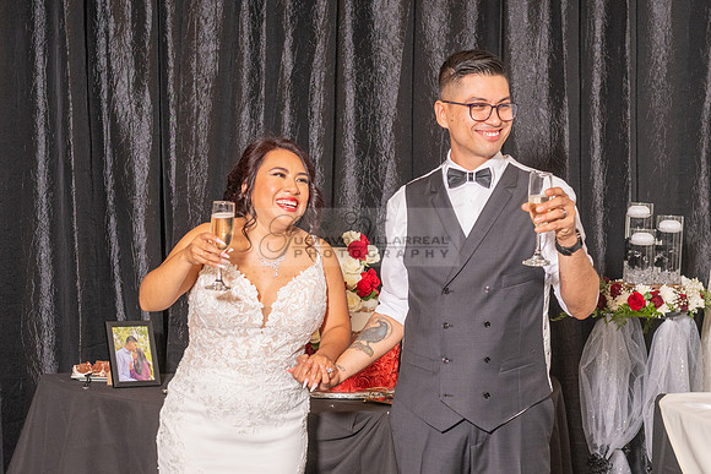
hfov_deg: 25.3
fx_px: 1581
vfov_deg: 17.0
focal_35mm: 80
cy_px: 350
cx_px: 361
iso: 800
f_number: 4.5
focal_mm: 50
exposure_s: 1/200
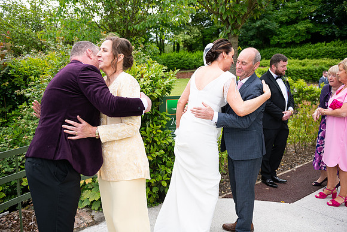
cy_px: 116
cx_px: 174
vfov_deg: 41.1
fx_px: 309
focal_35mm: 32
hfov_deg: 58.7
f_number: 3.5
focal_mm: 32
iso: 250
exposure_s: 1/1600
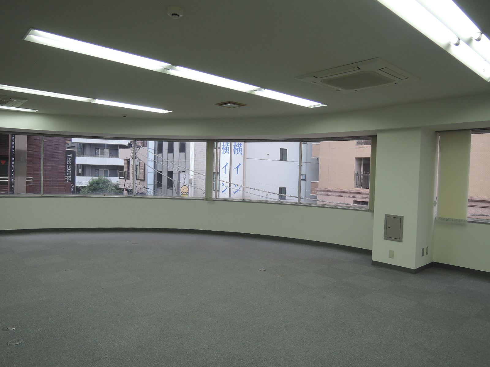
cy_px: 184
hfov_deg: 71.6
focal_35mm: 24
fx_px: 340
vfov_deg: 56.8
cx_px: 245
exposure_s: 1/50
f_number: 2.8
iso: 80
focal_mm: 5.1
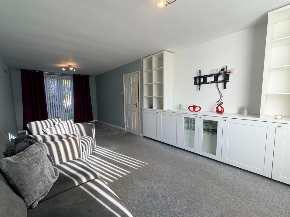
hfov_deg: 98.0
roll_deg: +1.3
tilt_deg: -5.4
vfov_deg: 81.7
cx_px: 135
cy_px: 108
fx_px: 126
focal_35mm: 15
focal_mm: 2.22
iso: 40
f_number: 2.2
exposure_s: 1/130
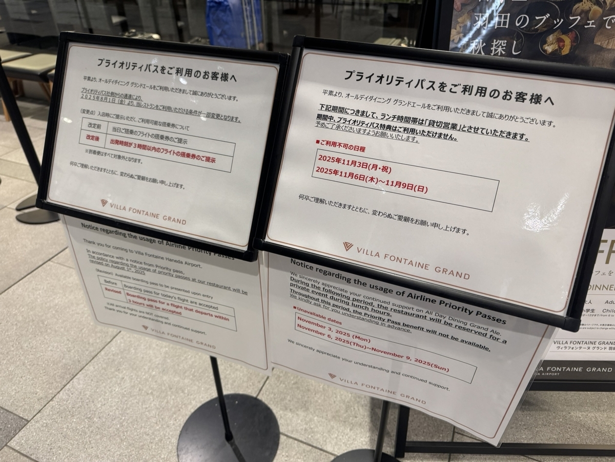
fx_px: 426
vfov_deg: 56.8
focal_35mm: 24
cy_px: 231
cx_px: 308
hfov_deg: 71.6
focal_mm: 6.76
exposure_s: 1/50
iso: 200
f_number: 1.78
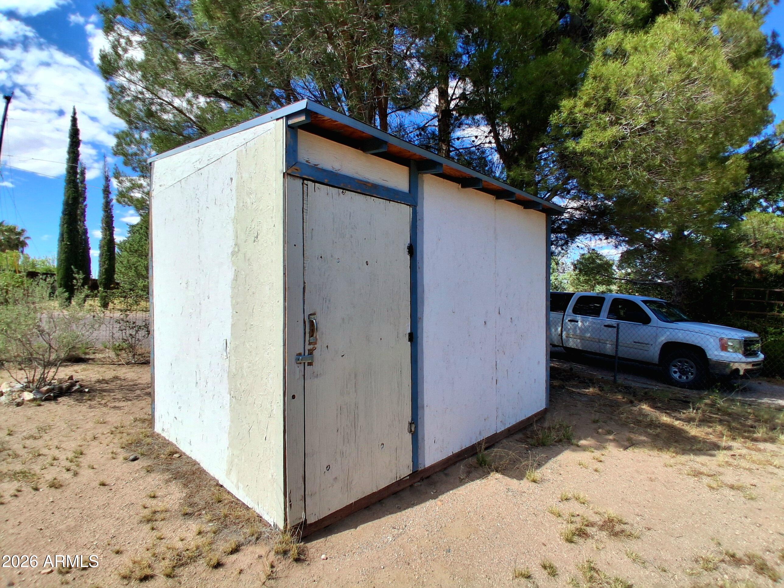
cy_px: 294
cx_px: 392
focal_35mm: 17
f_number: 2.2
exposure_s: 1/1429
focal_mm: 1.4
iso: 50
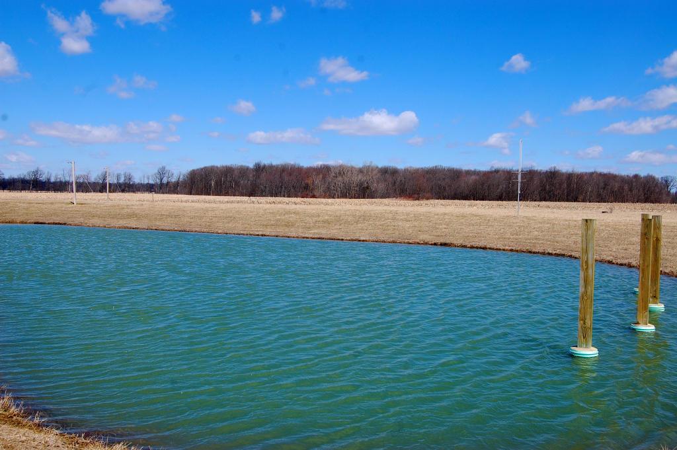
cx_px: 338
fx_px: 648
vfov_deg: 38.3
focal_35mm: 34
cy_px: 225
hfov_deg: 55.1
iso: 200
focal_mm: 23
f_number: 10
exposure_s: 1/400
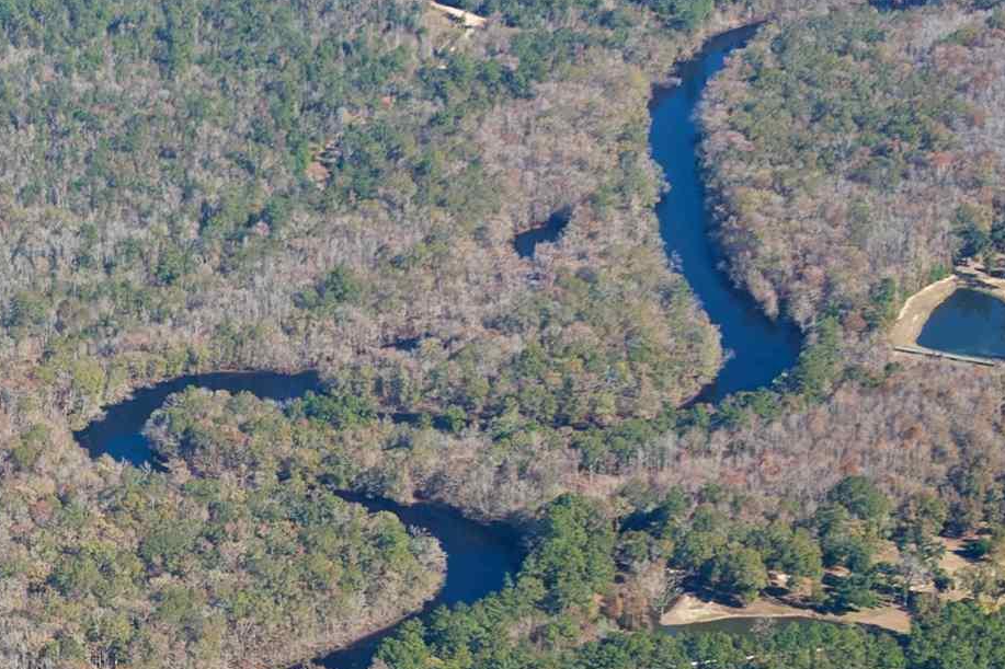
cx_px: -95
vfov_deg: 10.1
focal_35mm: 134
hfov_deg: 14.9
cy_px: 712
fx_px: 3740
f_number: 4
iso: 250
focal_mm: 40
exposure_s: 1/1250
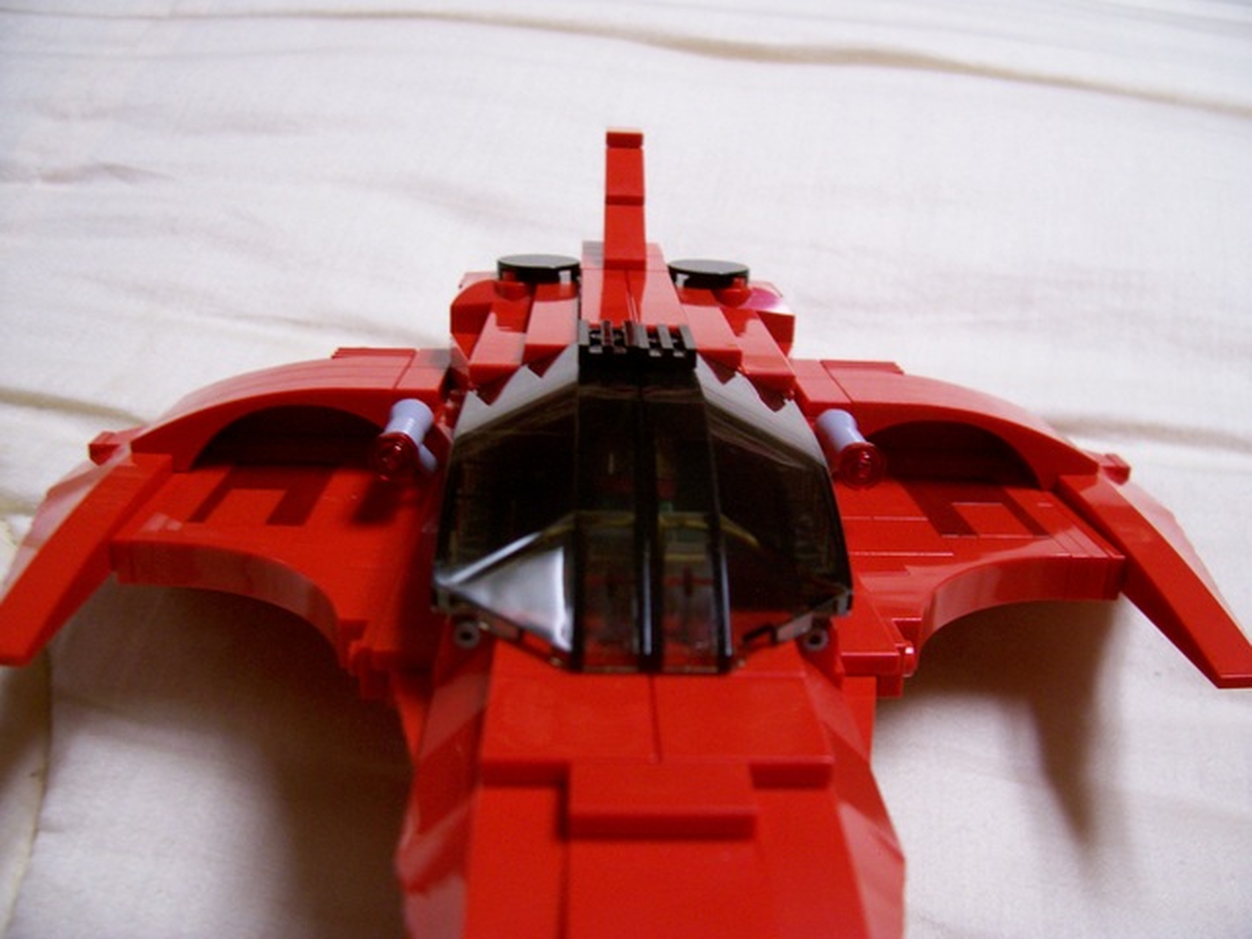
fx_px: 1230
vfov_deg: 41.8
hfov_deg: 54.0
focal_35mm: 34
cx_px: 626
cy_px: 470
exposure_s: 1/8
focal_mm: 5.6
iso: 160
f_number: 2.7
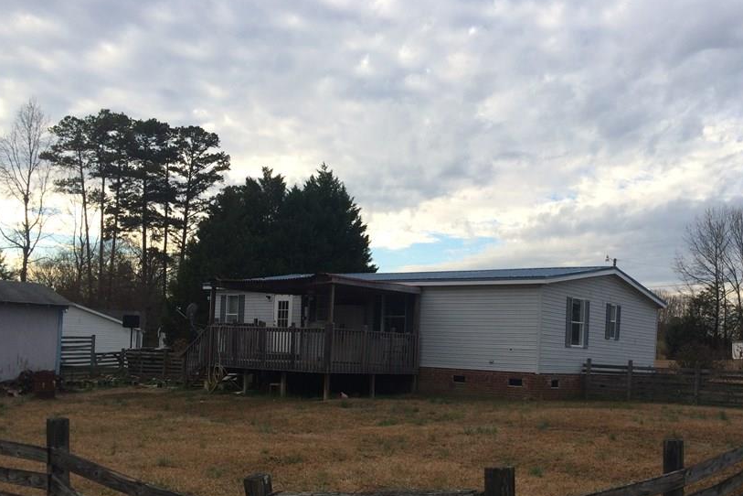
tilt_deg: +2.6
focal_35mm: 38
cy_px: 331
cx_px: 449
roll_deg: -1.4
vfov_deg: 34.7
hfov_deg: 50.3
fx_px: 784
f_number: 2.2
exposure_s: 1/707
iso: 32
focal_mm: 4.15
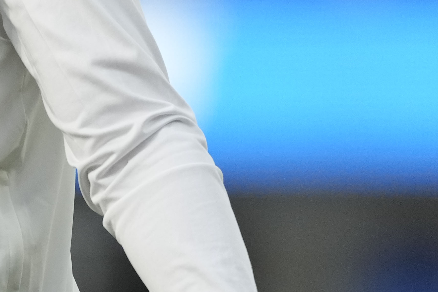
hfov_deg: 0.7
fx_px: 35536
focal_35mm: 2921
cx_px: -289
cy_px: 7
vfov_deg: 0.5
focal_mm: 600
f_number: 4
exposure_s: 1/3200
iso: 2000
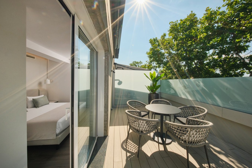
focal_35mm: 12
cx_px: 126
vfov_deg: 90.0
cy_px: 84
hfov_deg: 112.6
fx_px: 84
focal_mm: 8
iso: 640
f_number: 22
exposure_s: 1/125
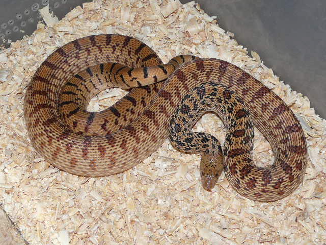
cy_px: 122
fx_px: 509
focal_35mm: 54
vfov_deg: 27.0
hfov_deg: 35.5
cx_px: 163
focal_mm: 5.6
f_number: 2.8
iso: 100
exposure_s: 1/40
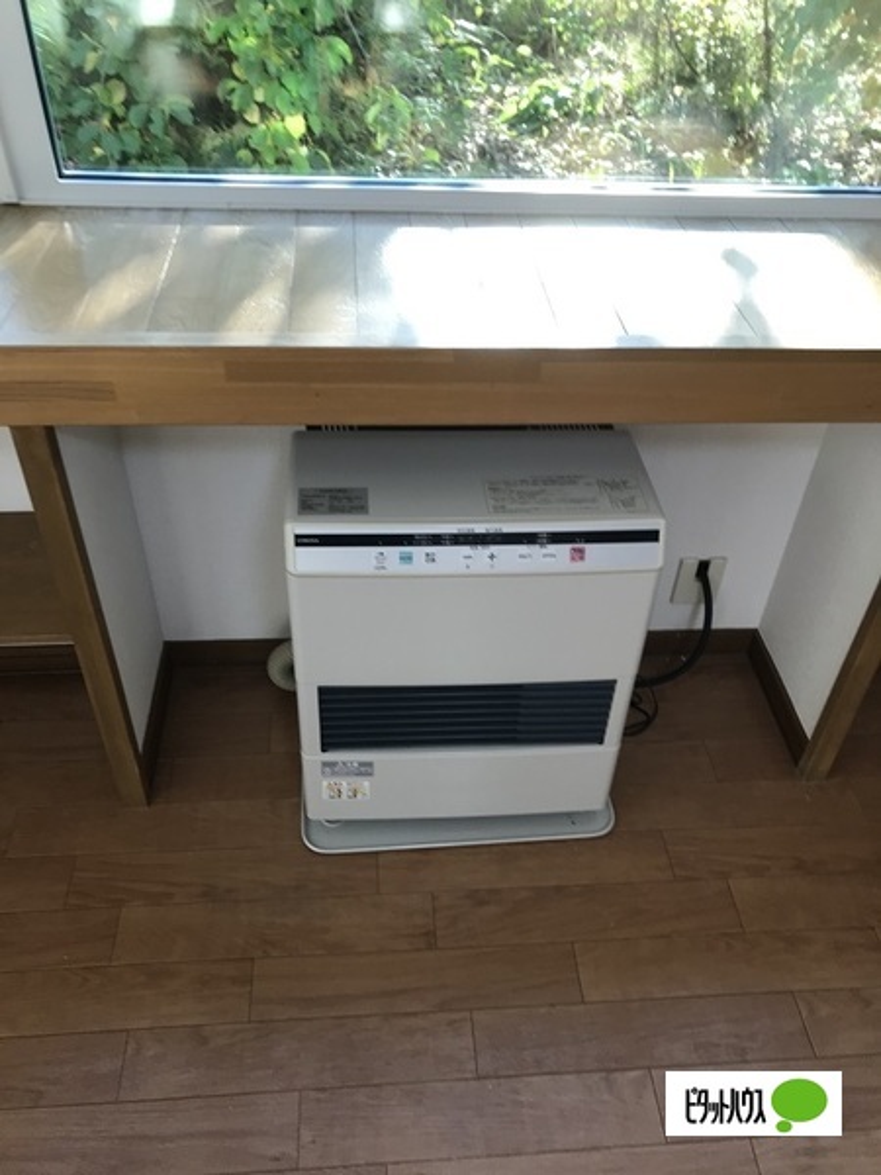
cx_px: 440
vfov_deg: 63.4
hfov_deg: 49.7
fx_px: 950
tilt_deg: -40.2
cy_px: 588
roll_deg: -3.7
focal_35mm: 28
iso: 32
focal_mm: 3.99
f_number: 1.8
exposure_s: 1/100
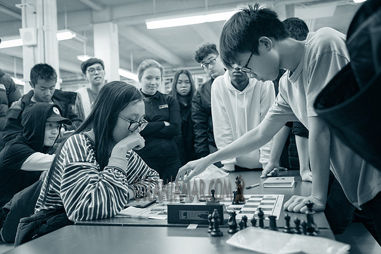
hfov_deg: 54.4
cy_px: 127
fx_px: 370
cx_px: 190
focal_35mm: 35
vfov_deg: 37.9
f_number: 4
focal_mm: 35
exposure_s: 1/100
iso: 4000
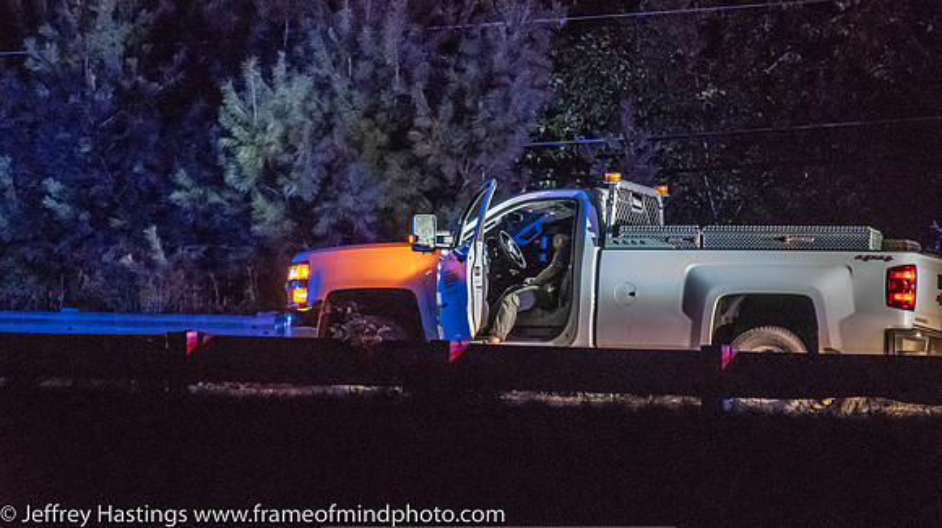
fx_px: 7510
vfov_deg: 4.0
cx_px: 472
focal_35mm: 301
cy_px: 252
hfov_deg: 7.2
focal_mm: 190
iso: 16000
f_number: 5.6
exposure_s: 1/60
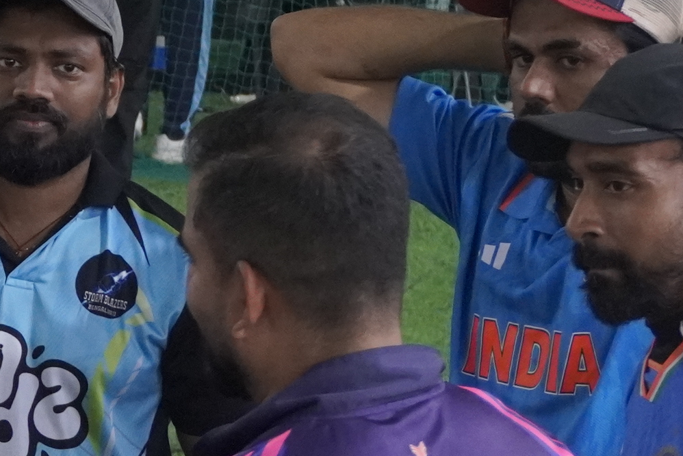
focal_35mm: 255
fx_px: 4839
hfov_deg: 7.9
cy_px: 273
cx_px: -275
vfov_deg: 5.4
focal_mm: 40
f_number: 5.6
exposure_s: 1/200
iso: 2500
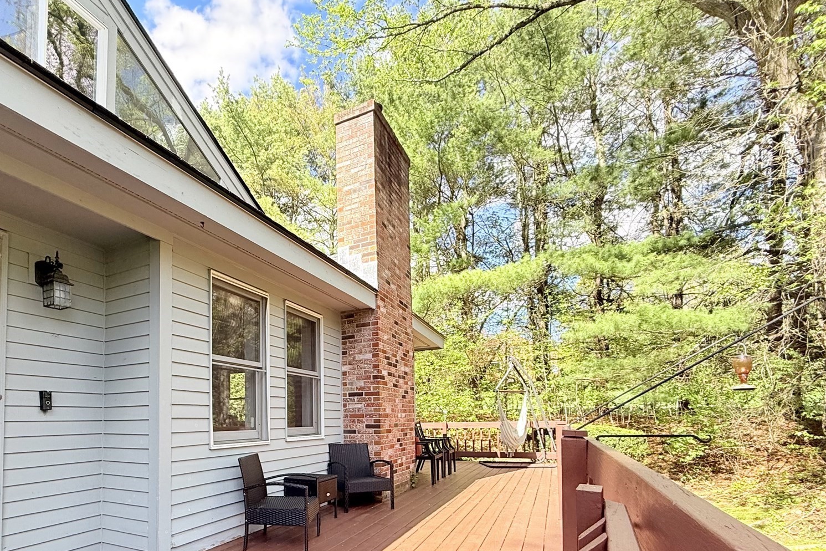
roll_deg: +0.6
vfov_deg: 59.5
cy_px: 395
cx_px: 301
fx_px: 459
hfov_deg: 82.1
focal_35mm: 20
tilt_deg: +3.2
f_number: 2.2
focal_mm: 2.22
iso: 64
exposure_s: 1/353
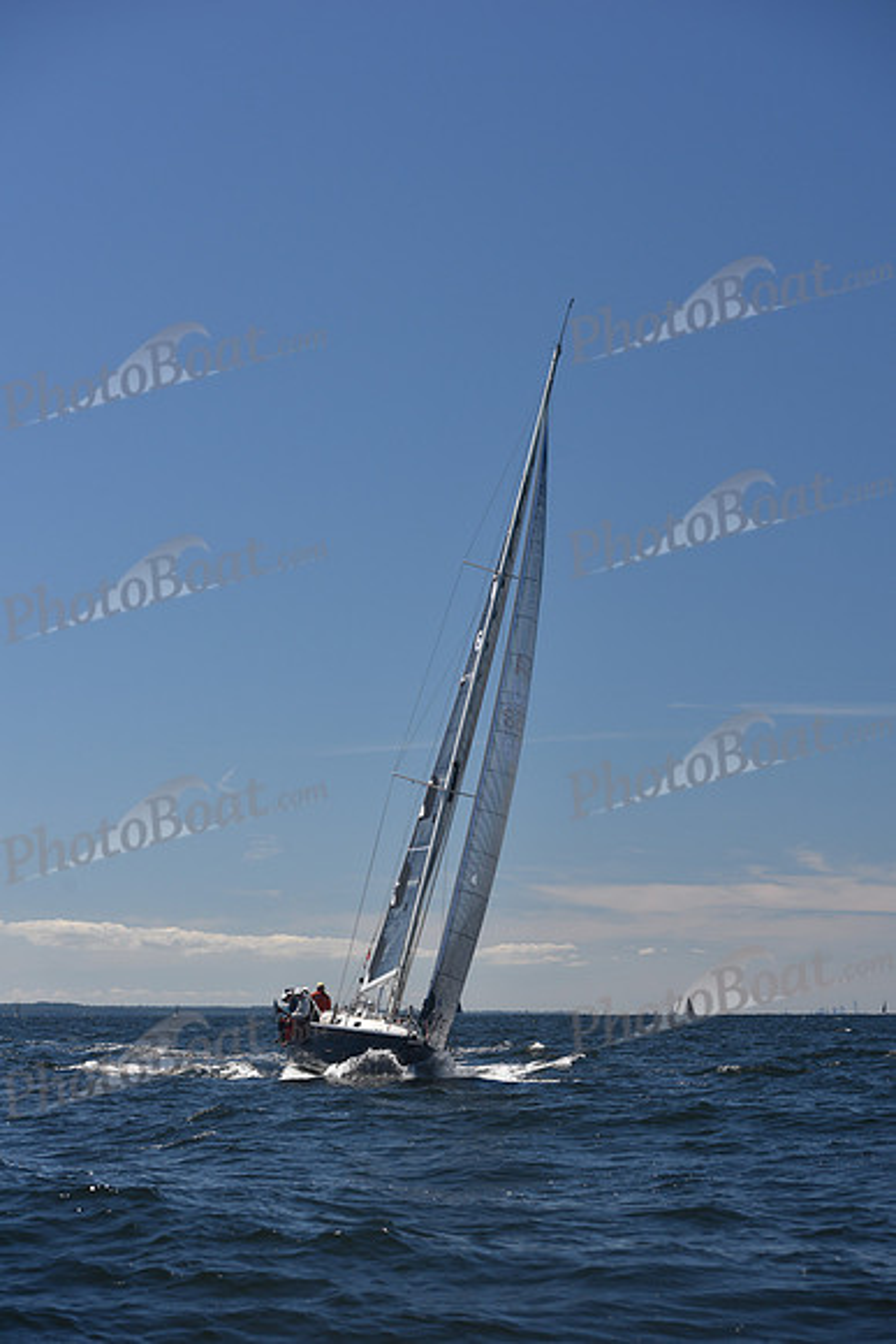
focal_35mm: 70
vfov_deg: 28.8
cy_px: 672
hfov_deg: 19.5
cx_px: 448
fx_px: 2612
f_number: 6.3
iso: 200
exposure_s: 1/800
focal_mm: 70
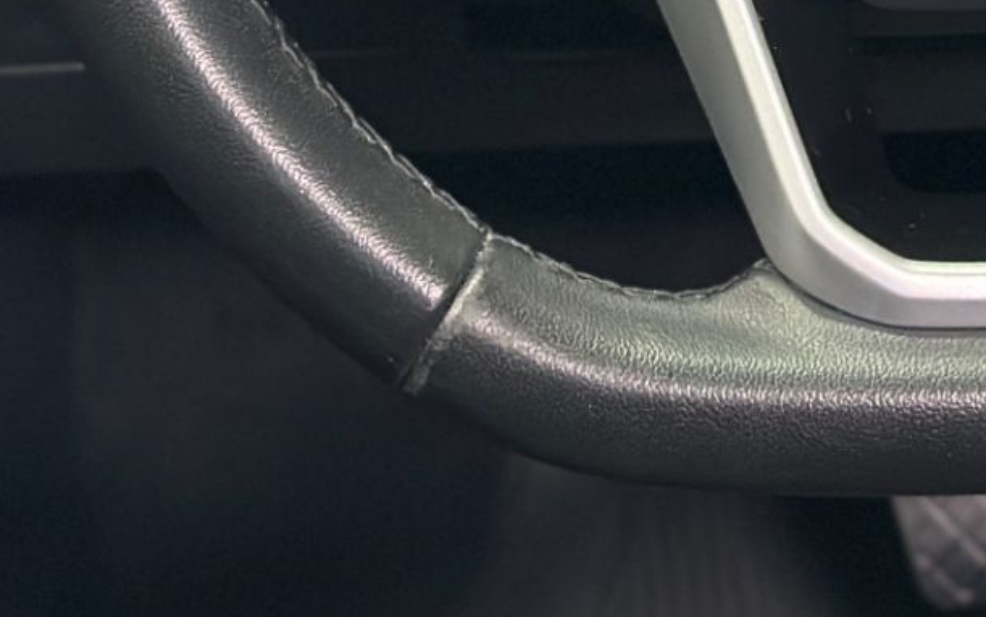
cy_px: -528
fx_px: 4300
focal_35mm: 160
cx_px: 976
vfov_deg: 7.9
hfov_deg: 12.9
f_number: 1.78
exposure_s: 1/40
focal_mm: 6.86
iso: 400
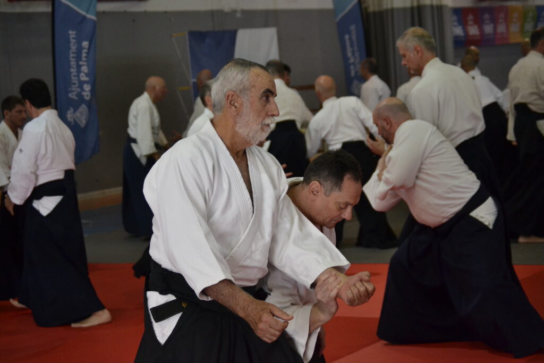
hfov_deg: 24.6
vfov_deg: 16.6
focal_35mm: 82
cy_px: 182
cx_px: 272
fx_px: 1247
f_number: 4
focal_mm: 55
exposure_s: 1/500
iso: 2200
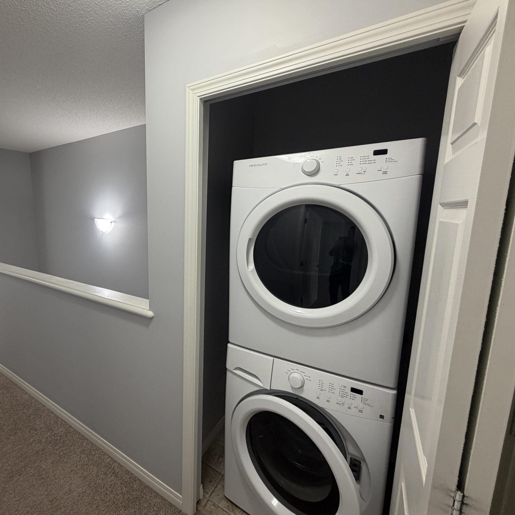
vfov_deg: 84.0
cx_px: 177
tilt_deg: -8.3
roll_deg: -0.7
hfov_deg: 81.5
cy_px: 255
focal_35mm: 17
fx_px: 286
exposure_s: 1/60
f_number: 2.2
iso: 160
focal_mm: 2.22
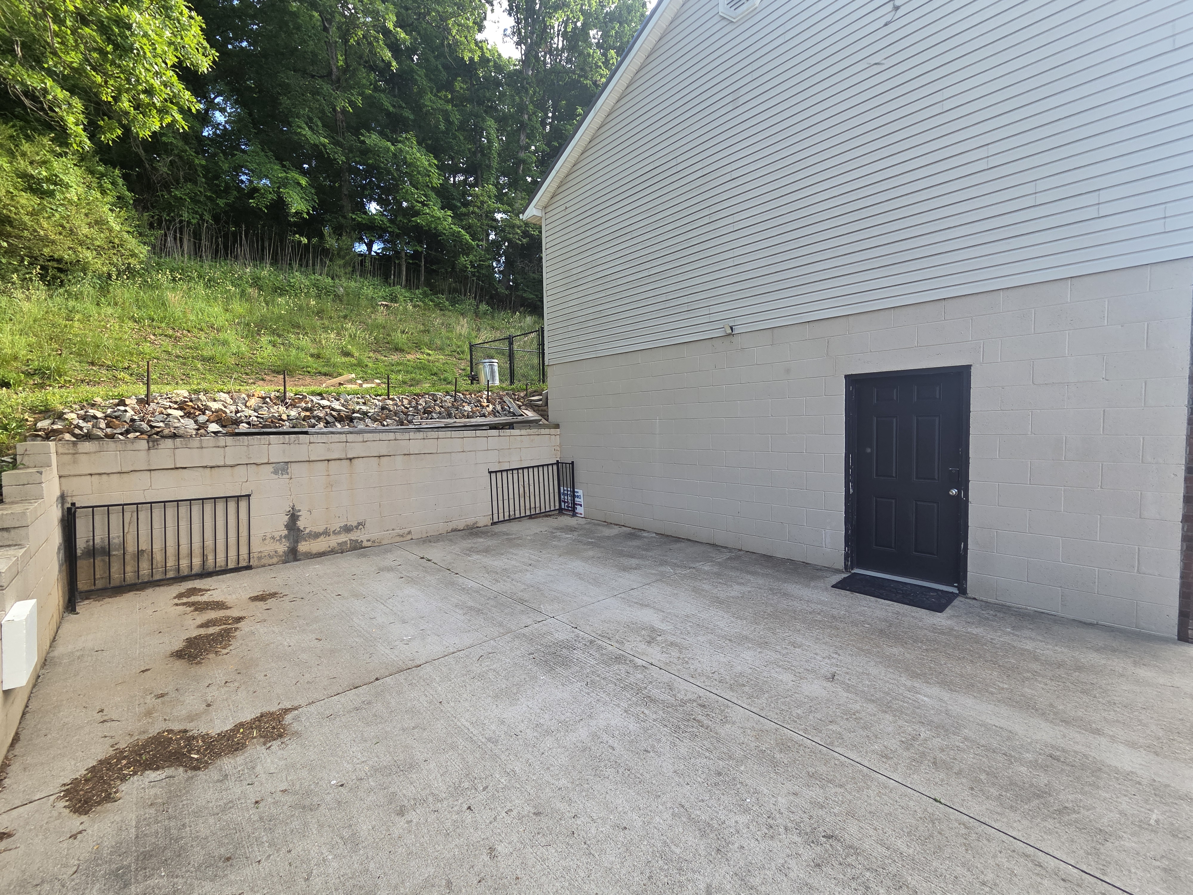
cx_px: 596
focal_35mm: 13
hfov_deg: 106.2
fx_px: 448
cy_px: 448
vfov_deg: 89.9
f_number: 2.2
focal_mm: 2.2
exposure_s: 1/359
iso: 80
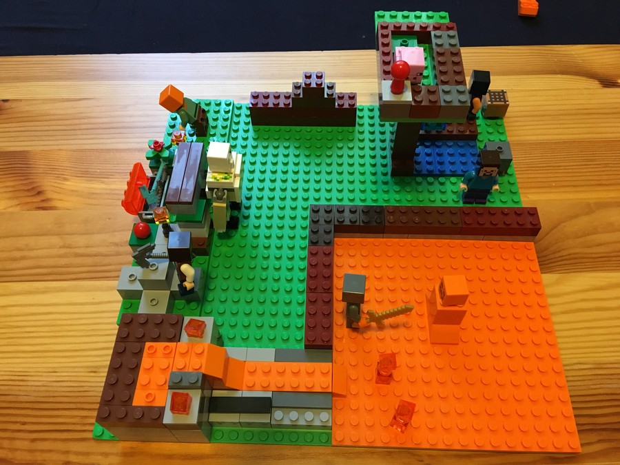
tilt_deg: -56.6
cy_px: 232
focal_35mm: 29
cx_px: 310
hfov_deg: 61.7
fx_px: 519
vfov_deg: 48.2
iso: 200
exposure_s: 1/17
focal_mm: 4.15
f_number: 2.2
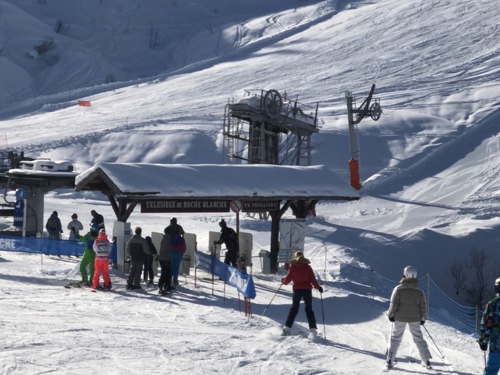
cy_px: 169
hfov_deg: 23.5
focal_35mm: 82
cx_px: 110
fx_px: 1185
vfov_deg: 18.0
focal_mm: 6
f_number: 2.4
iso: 16
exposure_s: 1/2288
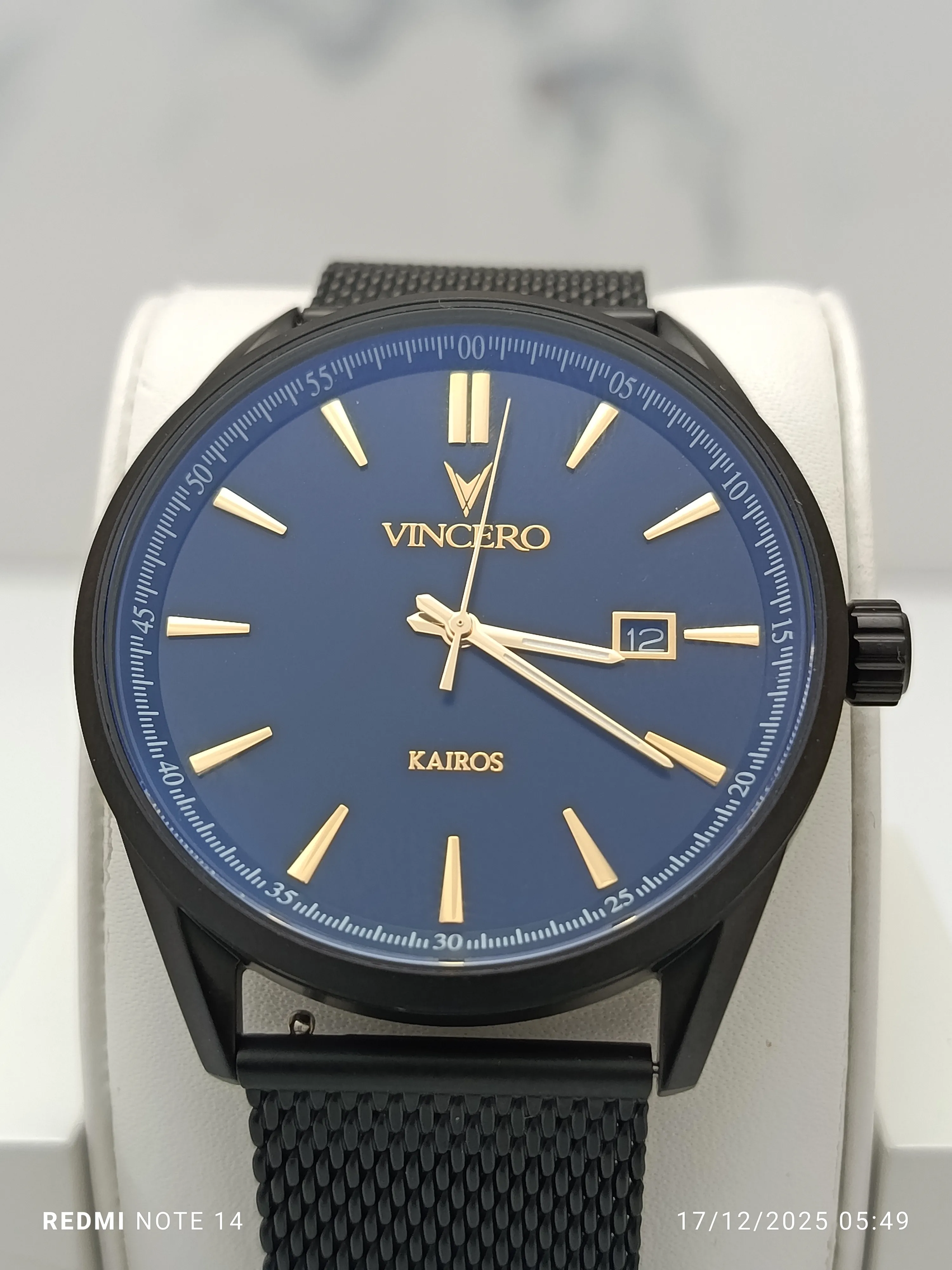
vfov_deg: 39.7
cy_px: 635
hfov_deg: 30.3
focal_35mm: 48
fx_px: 1760
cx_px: 476
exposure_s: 1/100
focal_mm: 5.24
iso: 437
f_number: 1.7
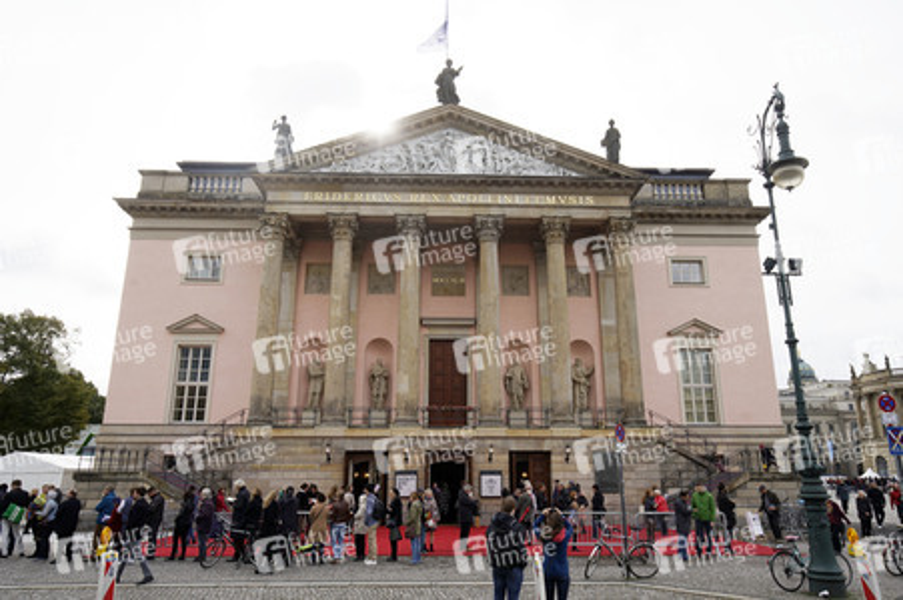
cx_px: 452
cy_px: 300
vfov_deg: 53.1
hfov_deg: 73.8
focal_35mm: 24
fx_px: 602
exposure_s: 1/100
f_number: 10
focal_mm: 24
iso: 100
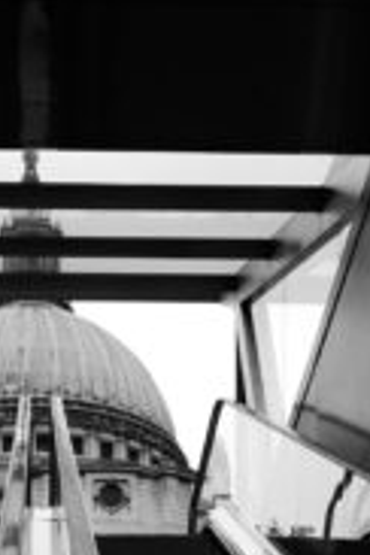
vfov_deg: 18.3
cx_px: 173
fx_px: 1665
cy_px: 596
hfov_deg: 12.7
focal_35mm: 108
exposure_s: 1/1000
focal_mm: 19.9
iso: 1000
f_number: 6.3
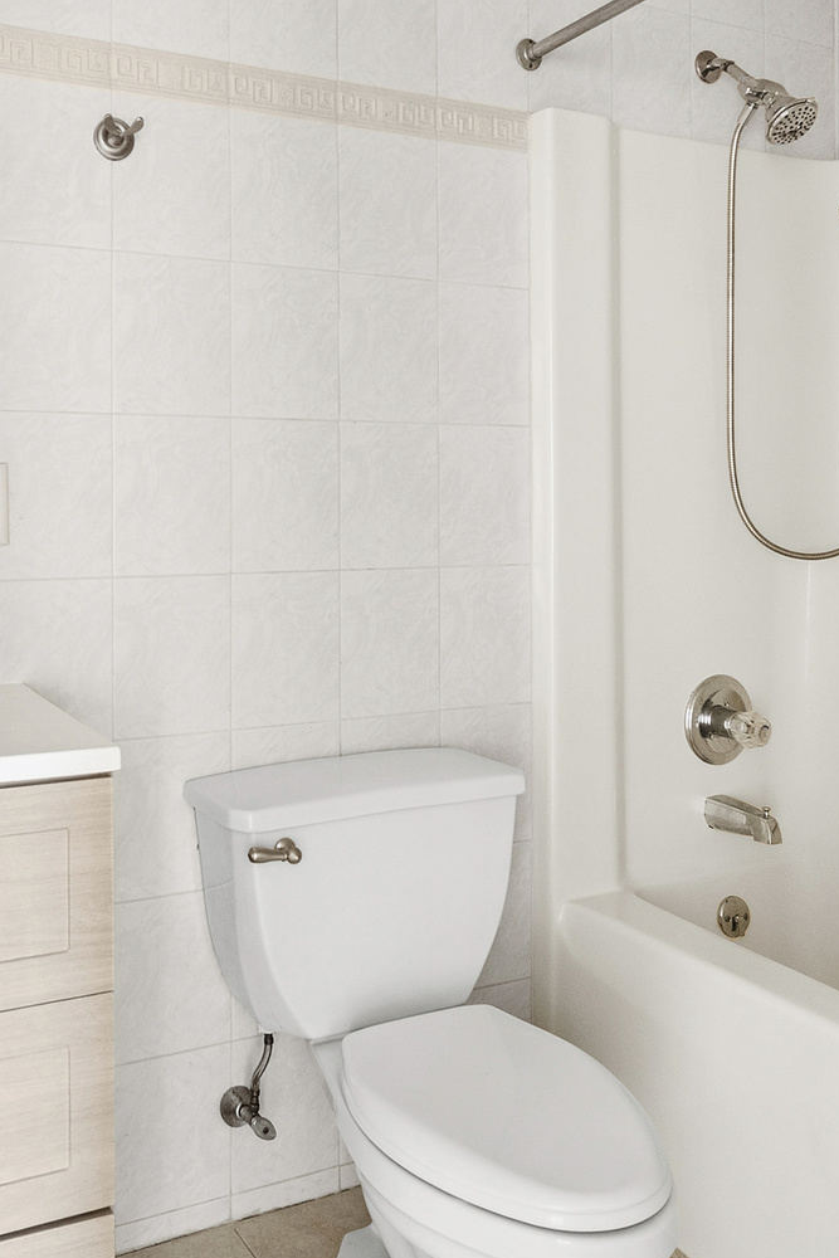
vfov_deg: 57.7
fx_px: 1118
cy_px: 442
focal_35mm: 32
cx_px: 245
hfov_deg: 40.3
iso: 1600
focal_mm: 16
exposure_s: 1/10
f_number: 8
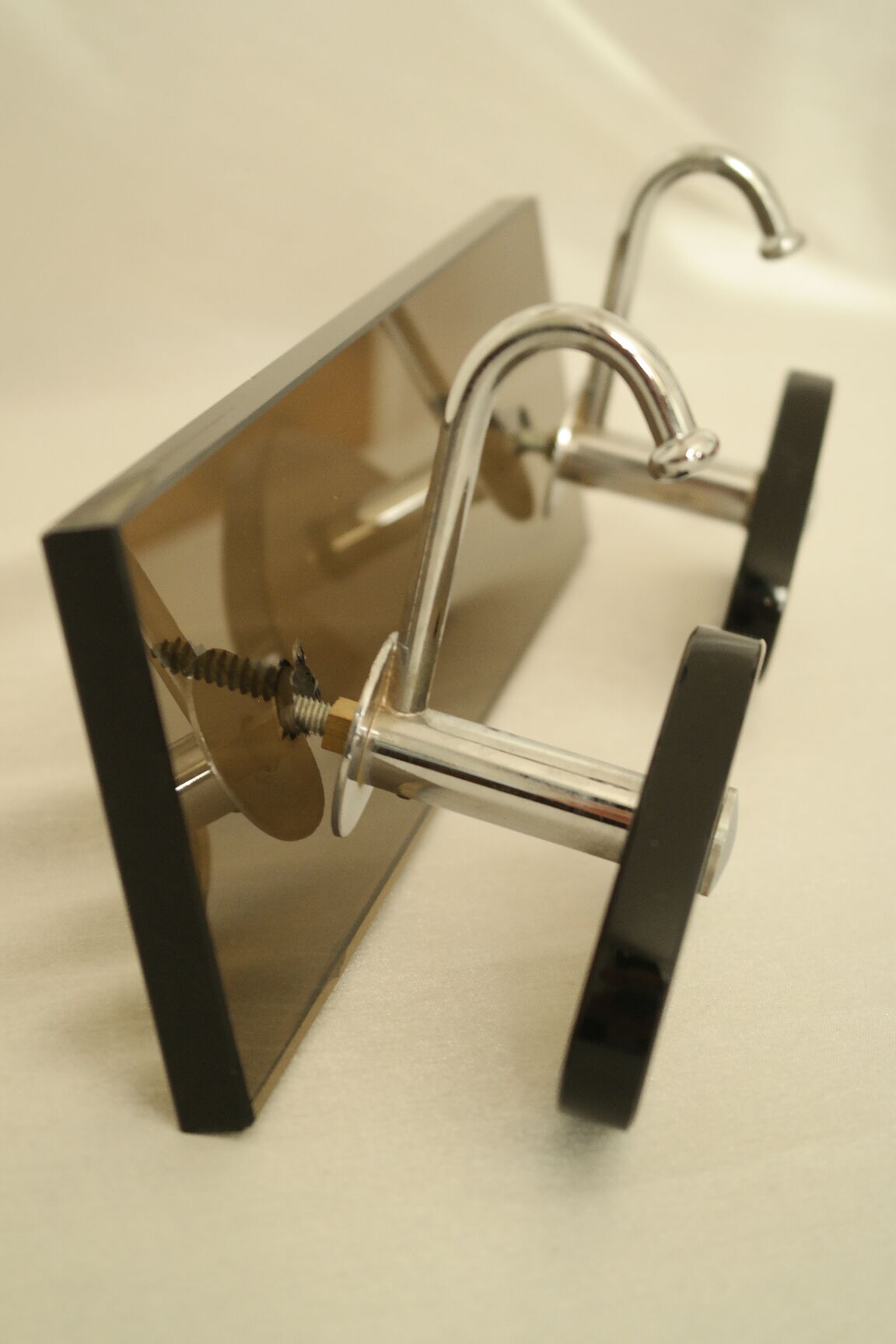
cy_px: 672
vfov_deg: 34.5
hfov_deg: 23.4
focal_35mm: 58
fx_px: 2165
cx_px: 448
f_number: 5.6
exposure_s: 1/30
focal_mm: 38
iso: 800
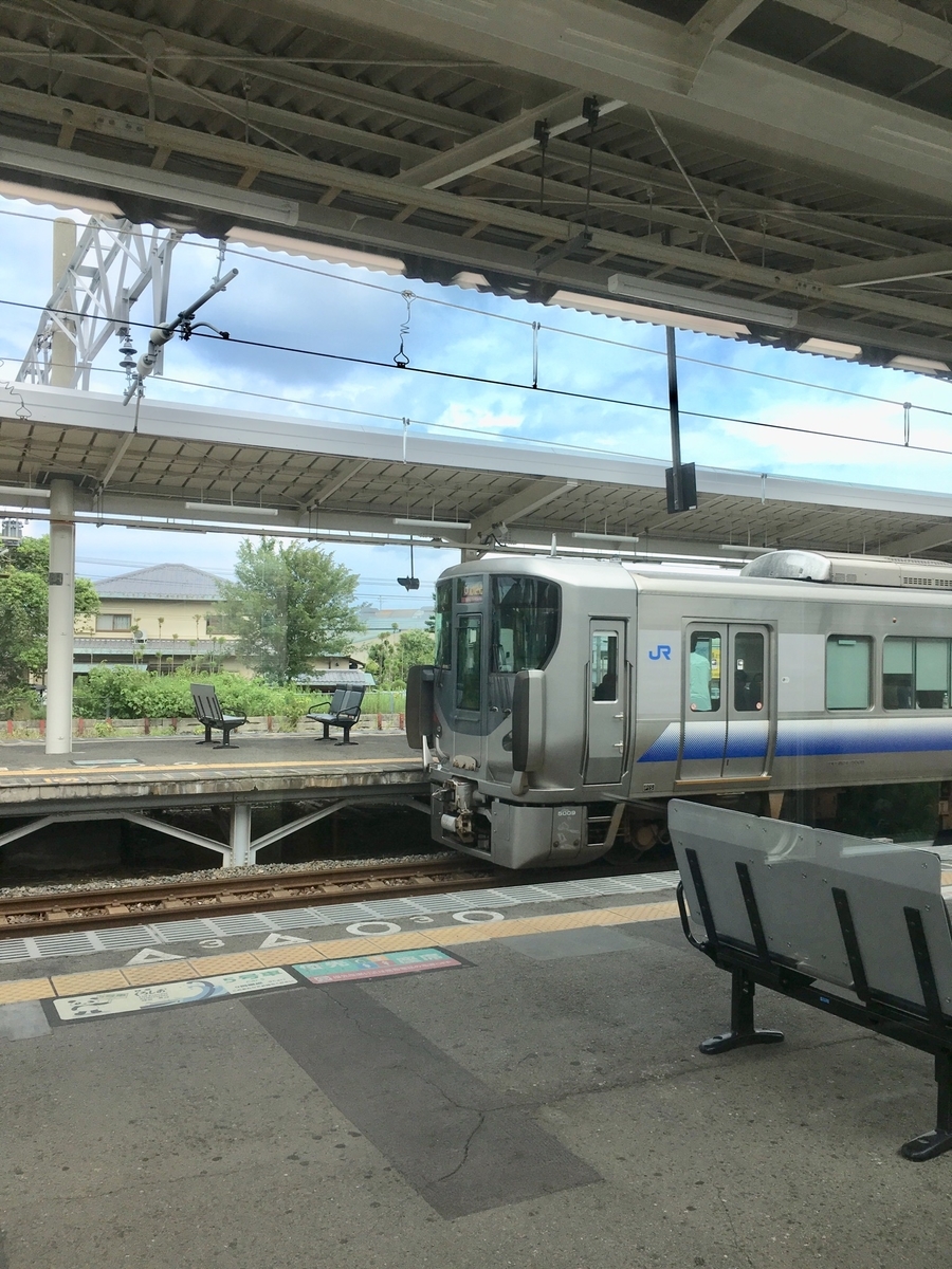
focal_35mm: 29
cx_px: 476
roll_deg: -0.3
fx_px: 1063
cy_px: 634
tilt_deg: +0.2
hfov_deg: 48.2
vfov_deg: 61.7
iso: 25
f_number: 2.2
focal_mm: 4.15
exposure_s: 1/646
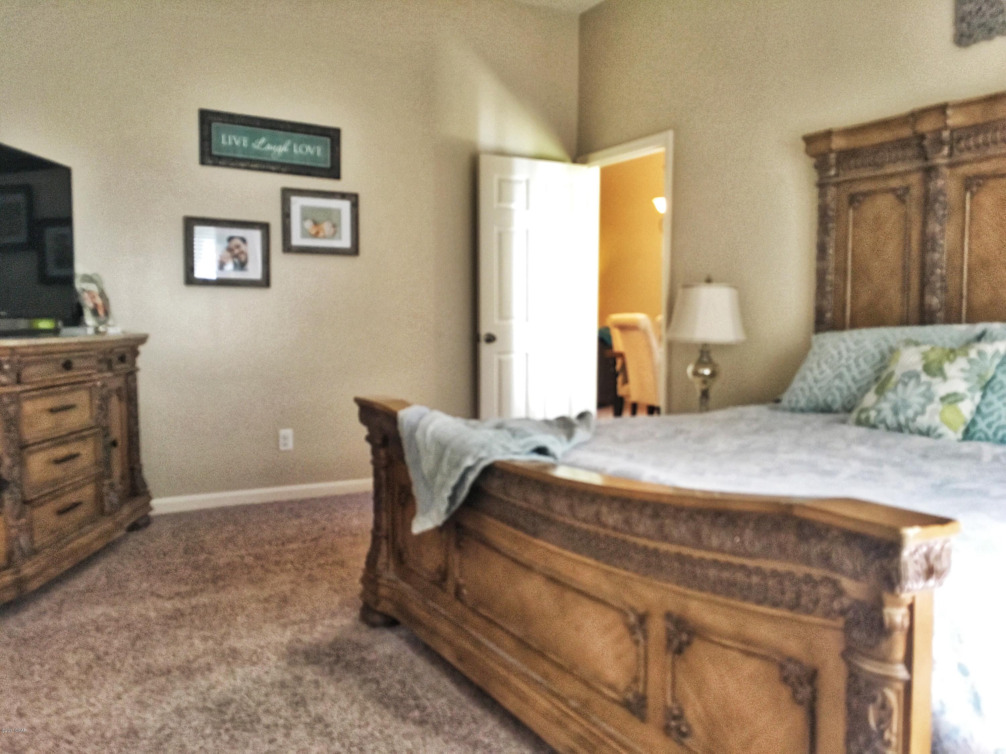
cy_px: 377
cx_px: 503
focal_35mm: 29
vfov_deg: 48.2
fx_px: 843
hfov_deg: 61.7
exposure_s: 1/30
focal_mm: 4.15
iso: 160
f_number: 2.2
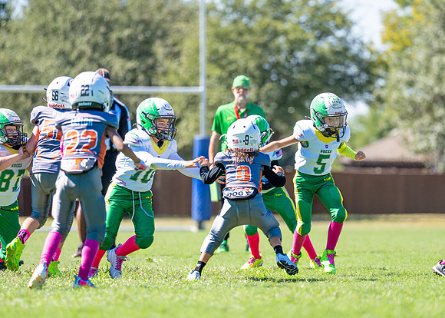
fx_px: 3956
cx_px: 293
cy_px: 165
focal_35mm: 313
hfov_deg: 6.4
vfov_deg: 4.6
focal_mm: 200
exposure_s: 1/2000
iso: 160
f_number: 2.8
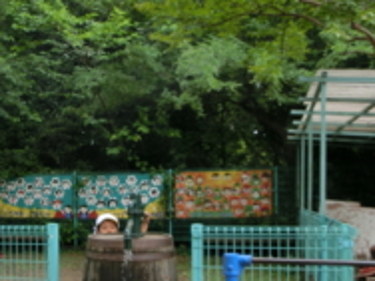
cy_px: 211
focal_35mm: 51
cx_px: 58
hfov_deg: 35.8
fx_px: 552
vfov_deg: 28.1
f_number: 3
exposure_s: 1/250
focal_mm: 4.24
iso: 80
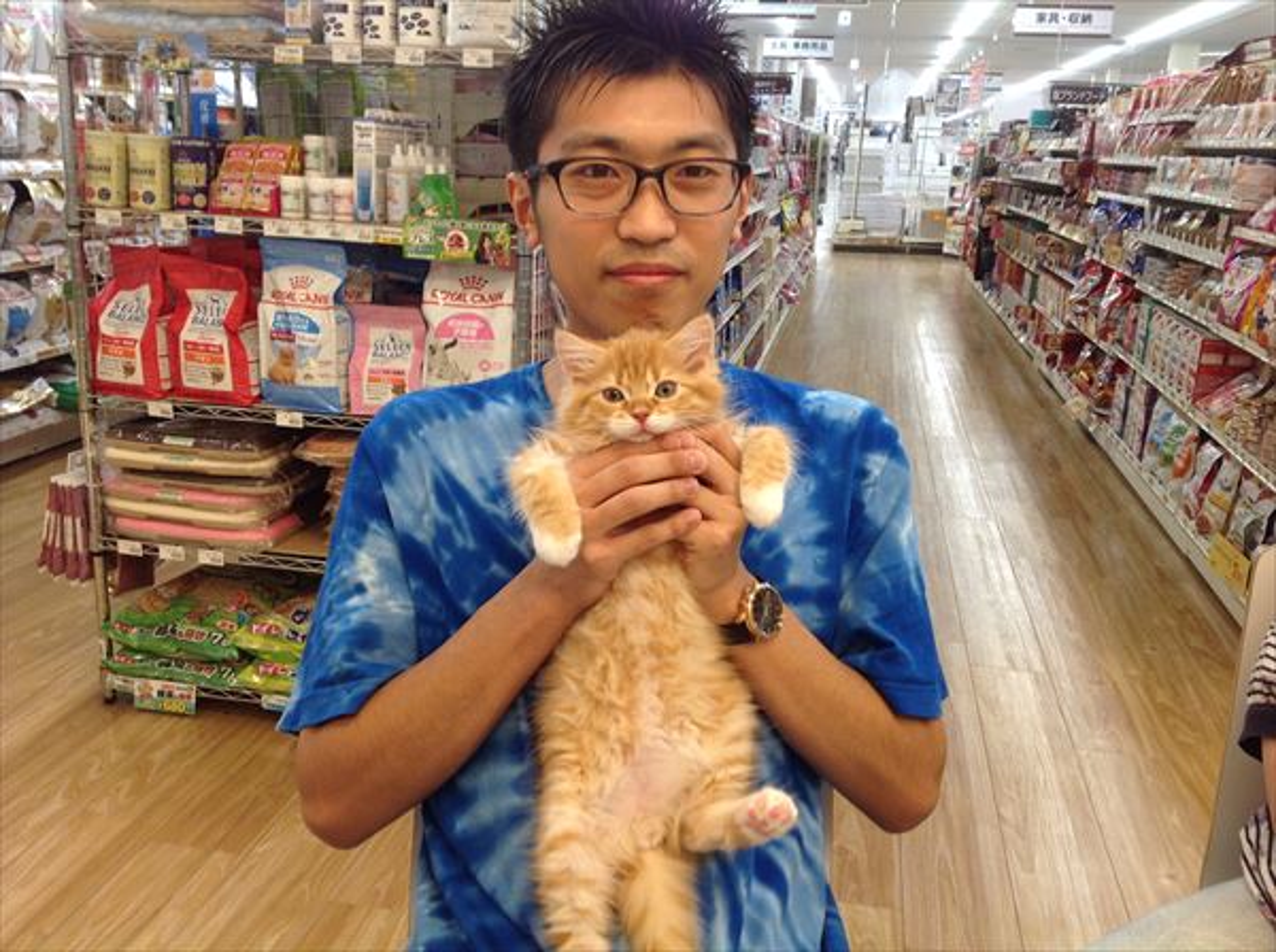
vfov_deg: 40.6
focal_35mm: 35
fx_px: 1288
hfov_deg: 52.7
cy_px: 476
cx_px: 638
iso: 50
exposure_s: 1/40
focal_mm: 4.28
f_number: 2.4
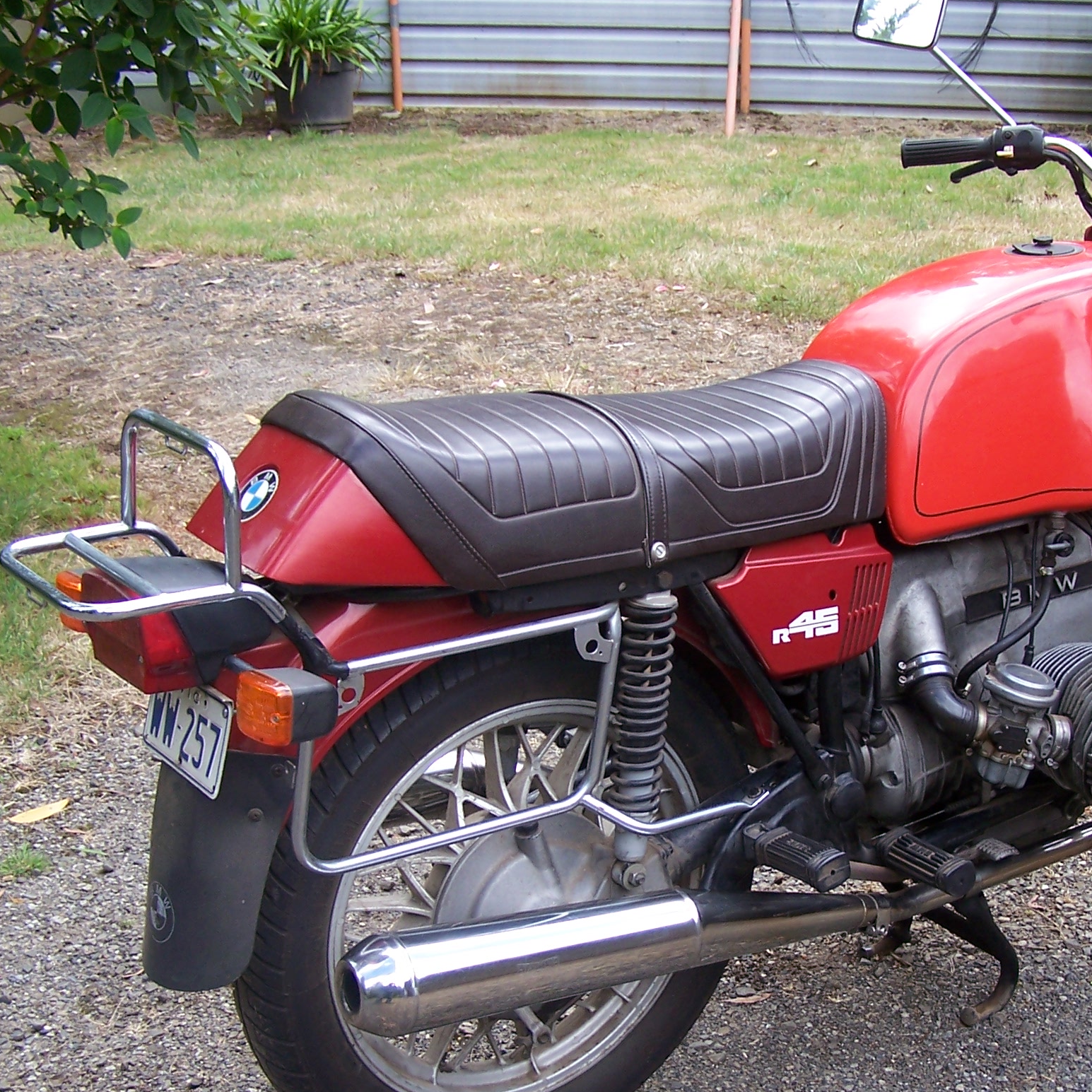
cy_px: 661
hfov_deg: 30.3
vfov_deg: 30.5
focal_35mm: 56
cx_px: 740
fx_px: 1999
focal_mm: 6.3
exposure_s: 1/200
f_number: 2.8
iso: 80
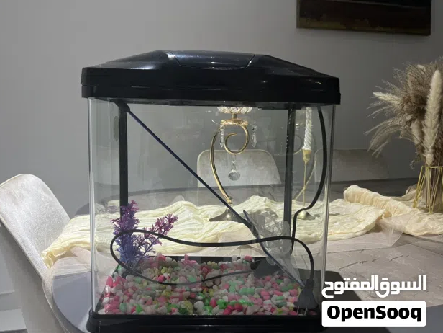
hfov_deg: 65.3
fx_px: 346
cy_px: 171
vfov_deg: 51.3
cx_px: 214
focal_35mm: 27
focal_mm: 5.7
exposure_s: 1/50
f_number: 1.5
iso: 320
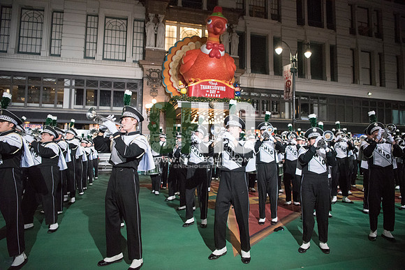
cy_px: 135
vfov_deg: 53.2
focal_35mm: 24
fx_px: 270
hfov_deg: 73.7
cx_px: 202
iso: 8000
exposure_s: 1/3200
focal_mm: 24
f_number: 2.8
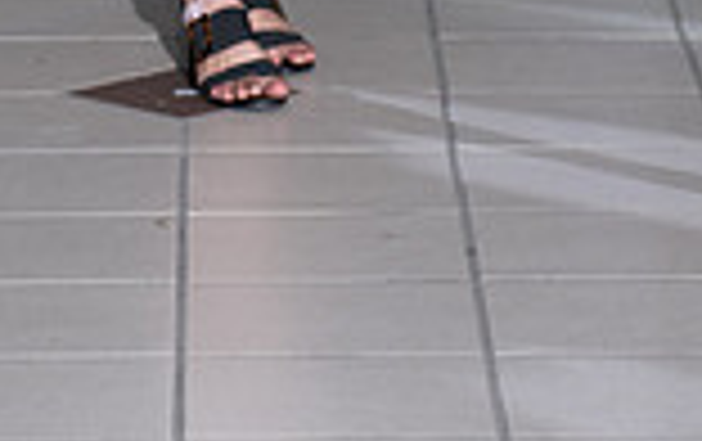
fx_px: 6303
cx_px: 270
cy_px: -558
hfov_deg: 6.4
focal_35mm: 329
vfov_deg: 3.9
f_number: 6.3
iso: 1250
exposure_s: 1/160
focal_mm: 112
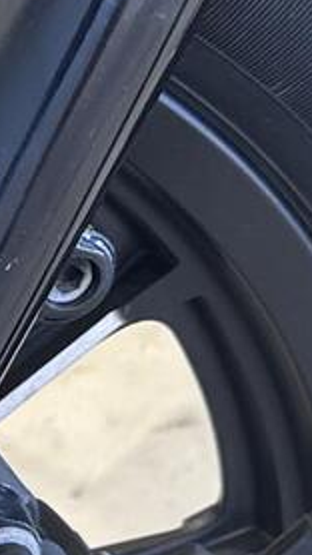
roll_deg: +15.1
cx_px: -502
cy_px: 537
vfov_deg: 15.5
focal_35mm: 136
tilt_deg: -40.0
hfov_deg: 8.1
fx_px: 1998
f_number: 1.78
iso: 100
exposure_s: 1/100
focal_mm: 6.76
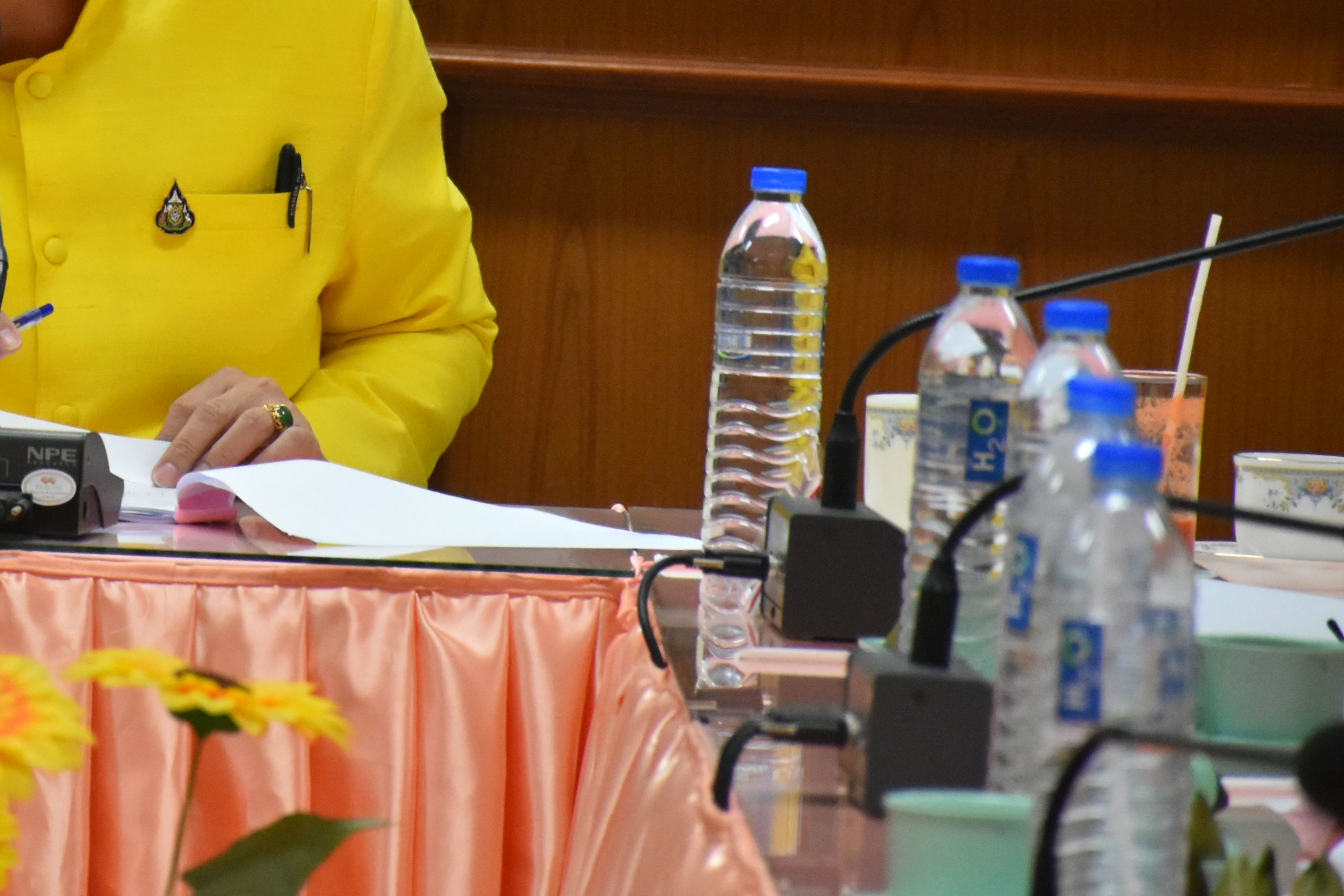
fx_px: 16498
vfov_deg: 3.1
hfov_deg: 4.7
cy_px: 4
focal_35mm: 442
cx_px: -10
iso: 2000
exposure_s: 1/125
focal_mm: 140
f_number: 5.6
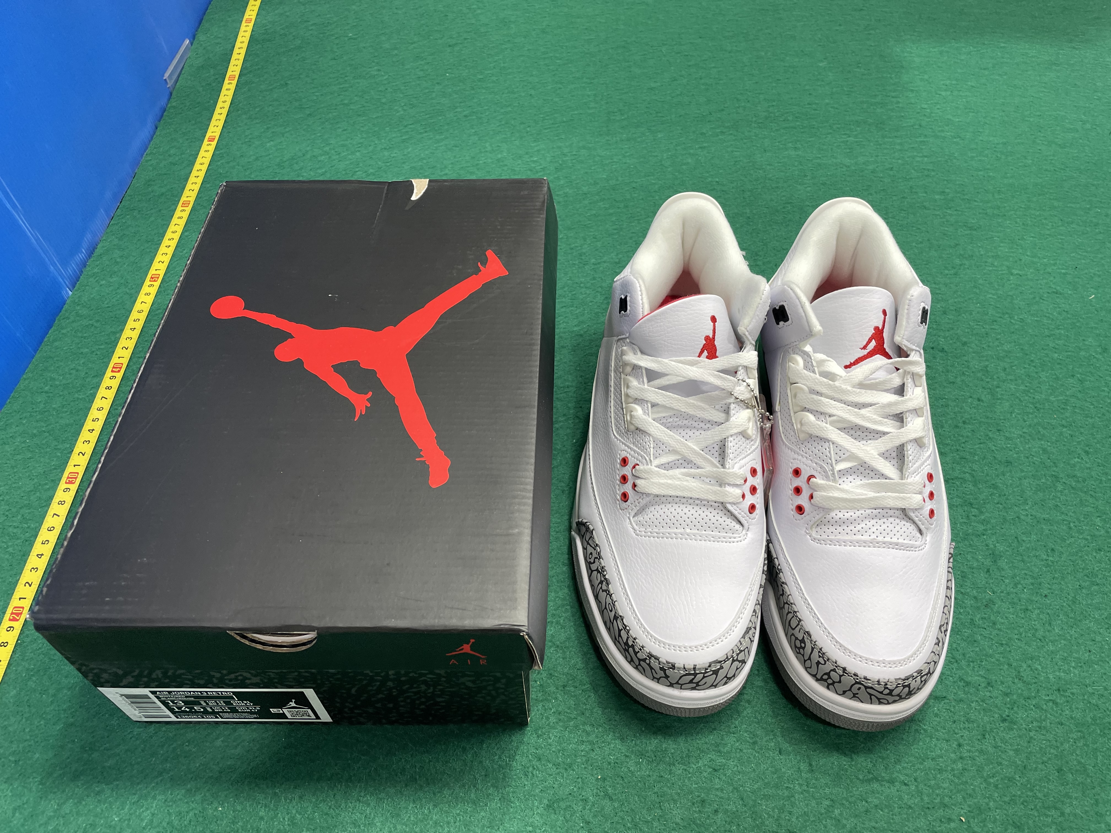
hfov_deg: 67.3
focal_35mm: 26
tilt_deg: -52.0
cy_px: 416
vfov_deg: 53.1
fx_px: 834
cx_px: 556
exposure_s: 1/121
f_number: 1.6
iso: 100
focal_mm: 4.2
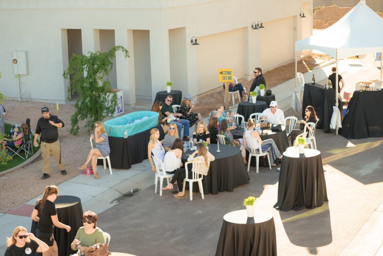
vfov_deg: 18.2
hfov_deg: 27.0
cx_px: 192
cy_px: 128
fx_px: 798
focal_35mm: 75
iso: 280
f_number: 2.8
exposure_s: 1/1000
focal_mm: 75
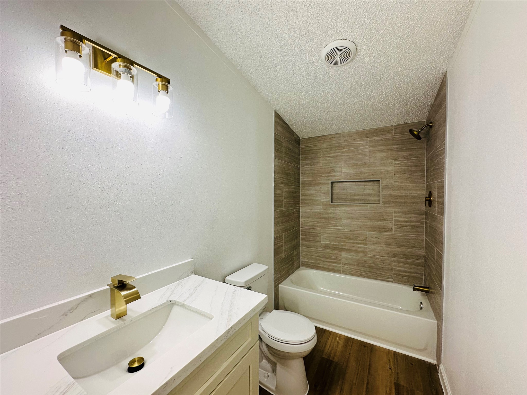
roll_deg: -0.3
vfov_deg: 85.7
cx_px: 264
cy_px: 198
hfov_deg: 102.1
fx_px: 213
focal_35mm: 14
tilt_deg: -1.1
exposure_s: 1/120
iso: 100
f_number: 2.2
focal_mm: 2.22
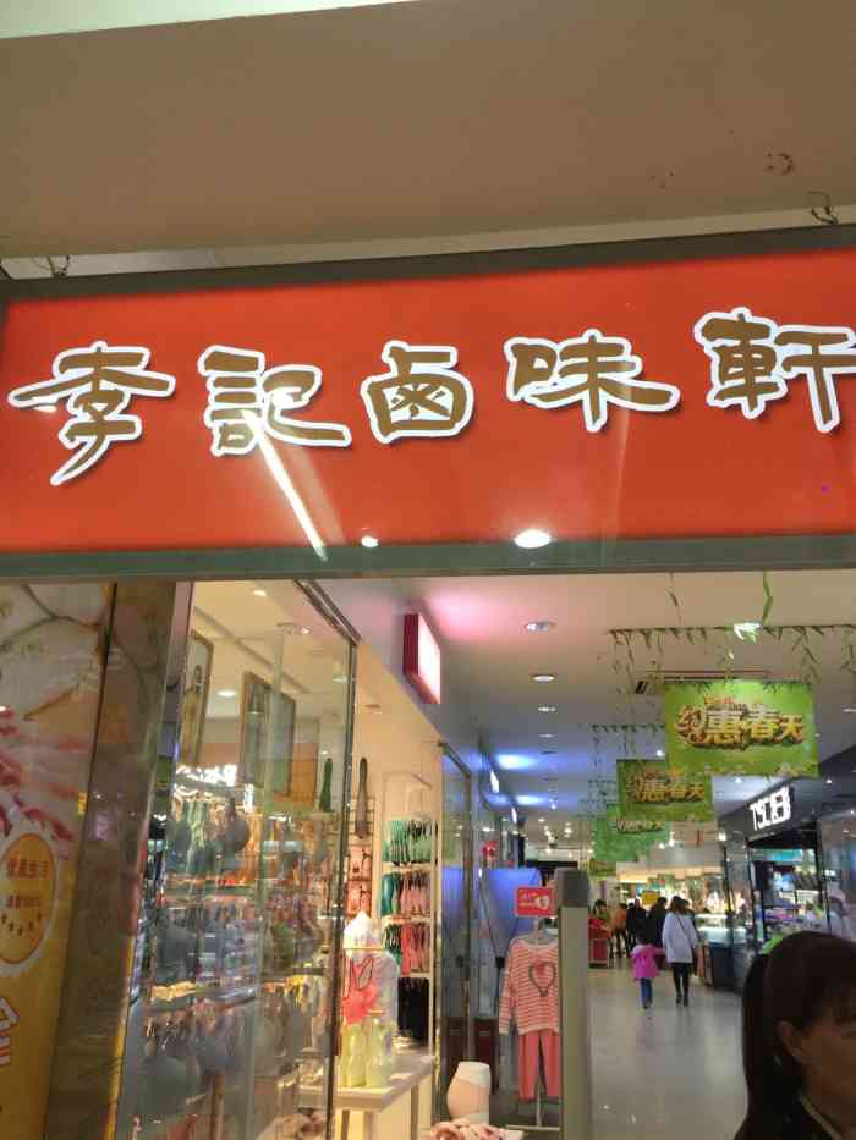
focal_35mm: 29
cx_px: 428
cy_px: 570
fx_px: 956
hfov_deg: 48.2
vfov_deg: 61.7
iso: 40
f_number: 2.2
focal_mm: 4.15
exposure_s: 1/33
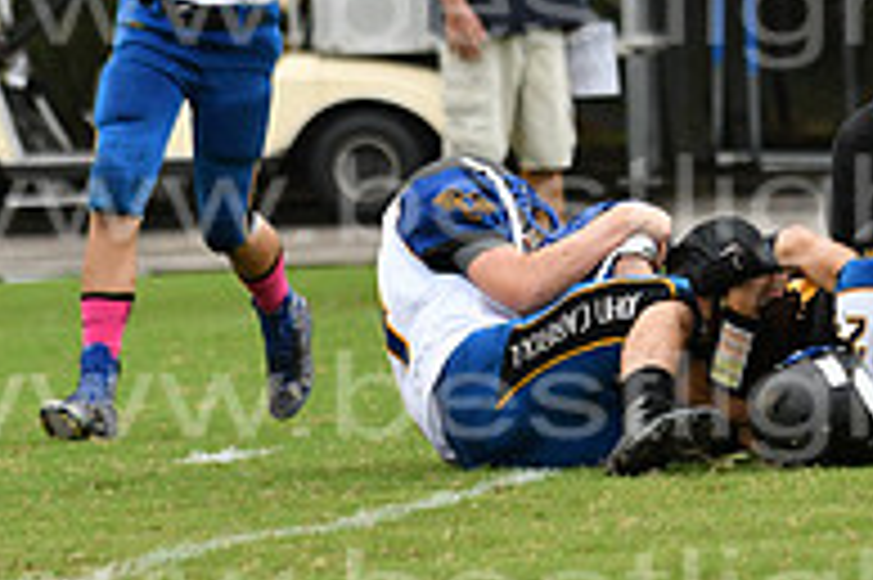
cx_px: 932
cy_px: 308
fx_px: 15216
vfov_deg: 2.2
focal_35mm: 628
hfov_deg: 3.3
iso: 1000
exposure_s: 1/2500
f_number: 3.5
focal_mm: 140
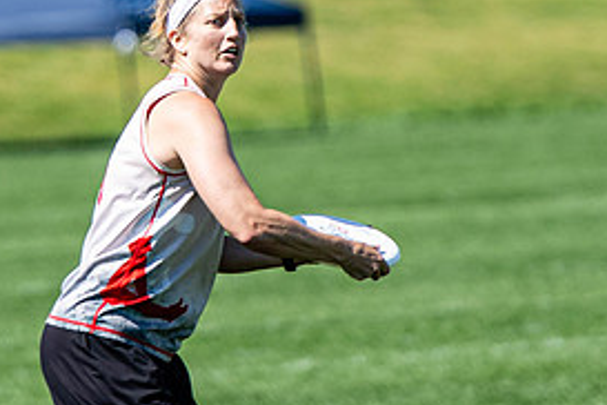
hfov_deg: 1.6
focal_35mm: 1269
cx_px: 161
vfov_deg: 1.1
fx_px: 21395
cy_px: 133
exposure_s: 1/1250
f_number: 3.2
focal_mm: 200
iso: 100
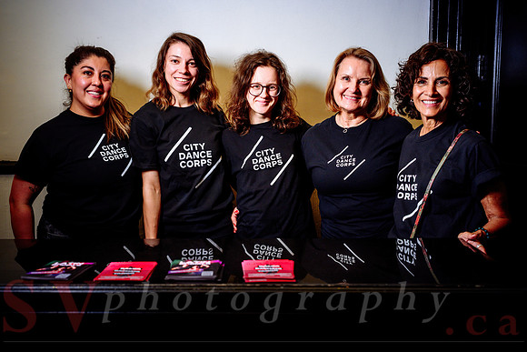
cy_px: 164
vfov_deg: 36.4
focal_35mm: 37
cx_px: 247
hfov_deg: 52.4
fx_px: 535
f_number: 3.2
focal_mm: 34
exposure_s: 1/100
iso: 500
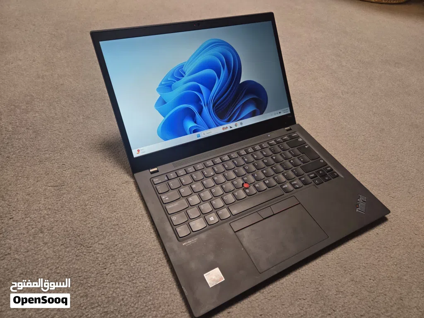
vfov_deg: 58.9
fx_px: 282
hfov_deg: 73.9
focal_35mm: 23
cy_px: 159
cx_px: 212
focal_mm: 5.4
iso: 250
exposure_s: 1/100
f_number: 1.8
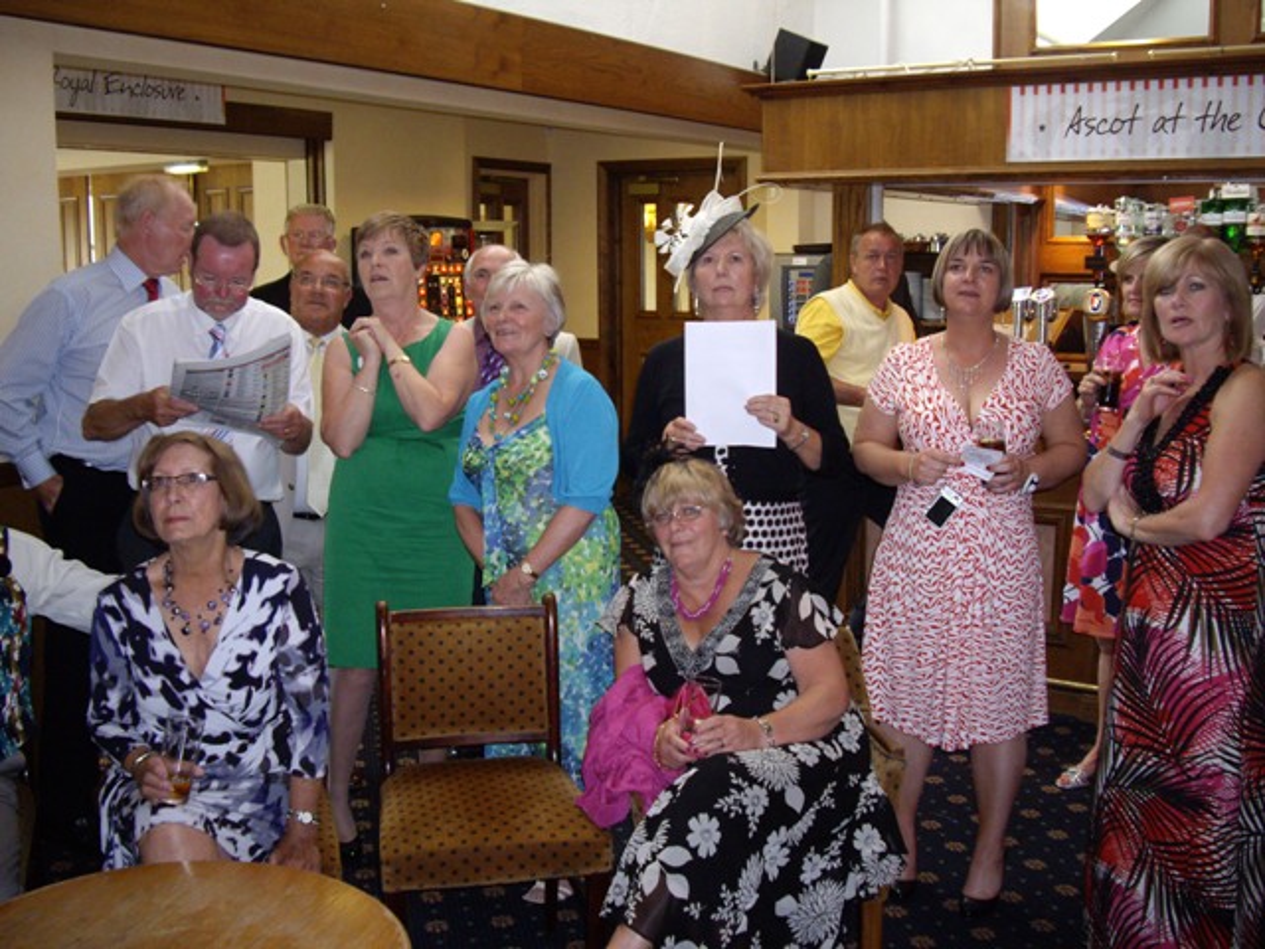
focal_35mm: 38
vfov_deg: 37.7
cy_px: 474
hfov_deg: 49.0
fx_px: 1389
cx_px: 632
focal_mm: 7.9
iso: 400
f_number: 2.8
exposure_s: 1/40
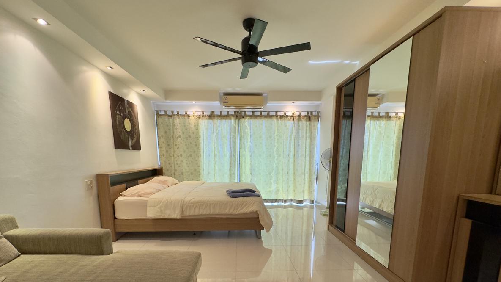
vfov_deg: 65.2
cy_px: 189
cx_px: 246
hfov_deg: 99.4
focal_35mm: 16
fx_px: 213
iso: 160
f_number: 2.2
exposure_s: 1/100
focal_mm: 2.22
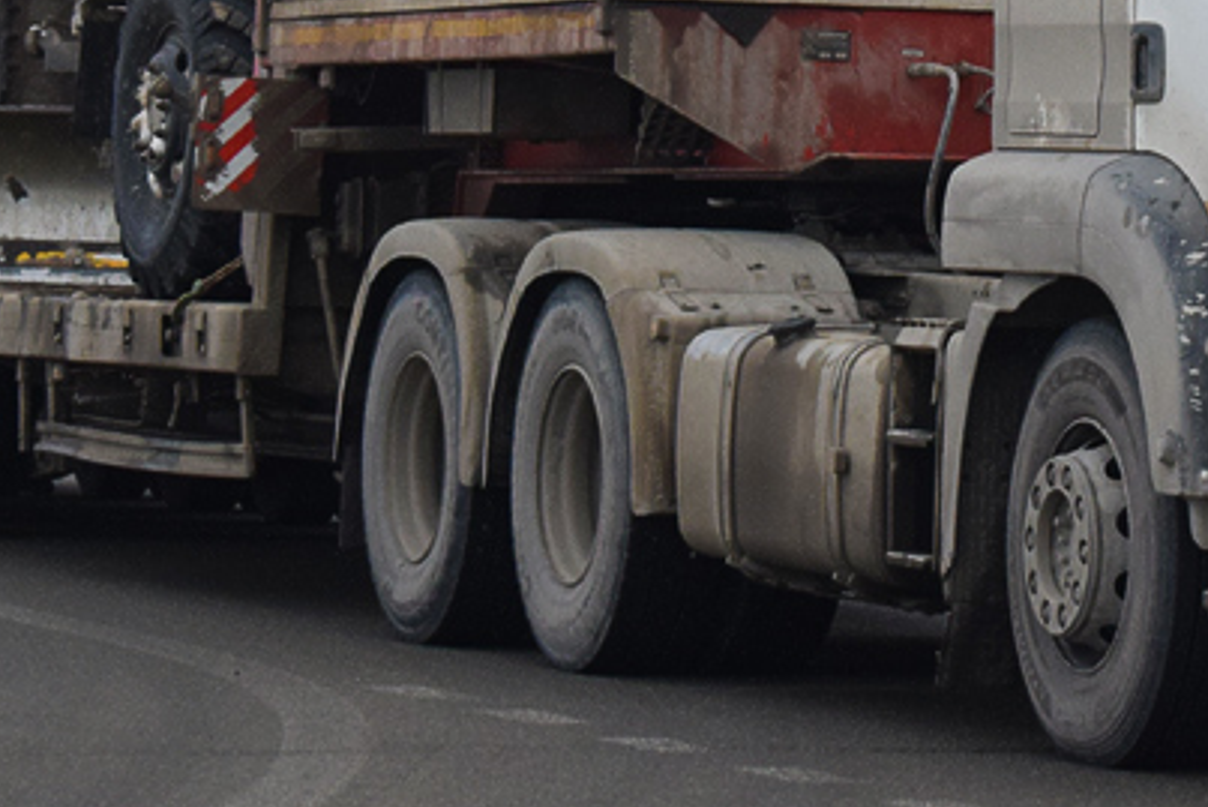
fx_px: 7787
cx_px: 1007
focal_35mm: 232
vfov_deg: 5.9
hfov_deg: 8.8
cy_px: -258
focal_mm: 52
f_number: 7.1
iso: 800
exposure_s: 1/1000
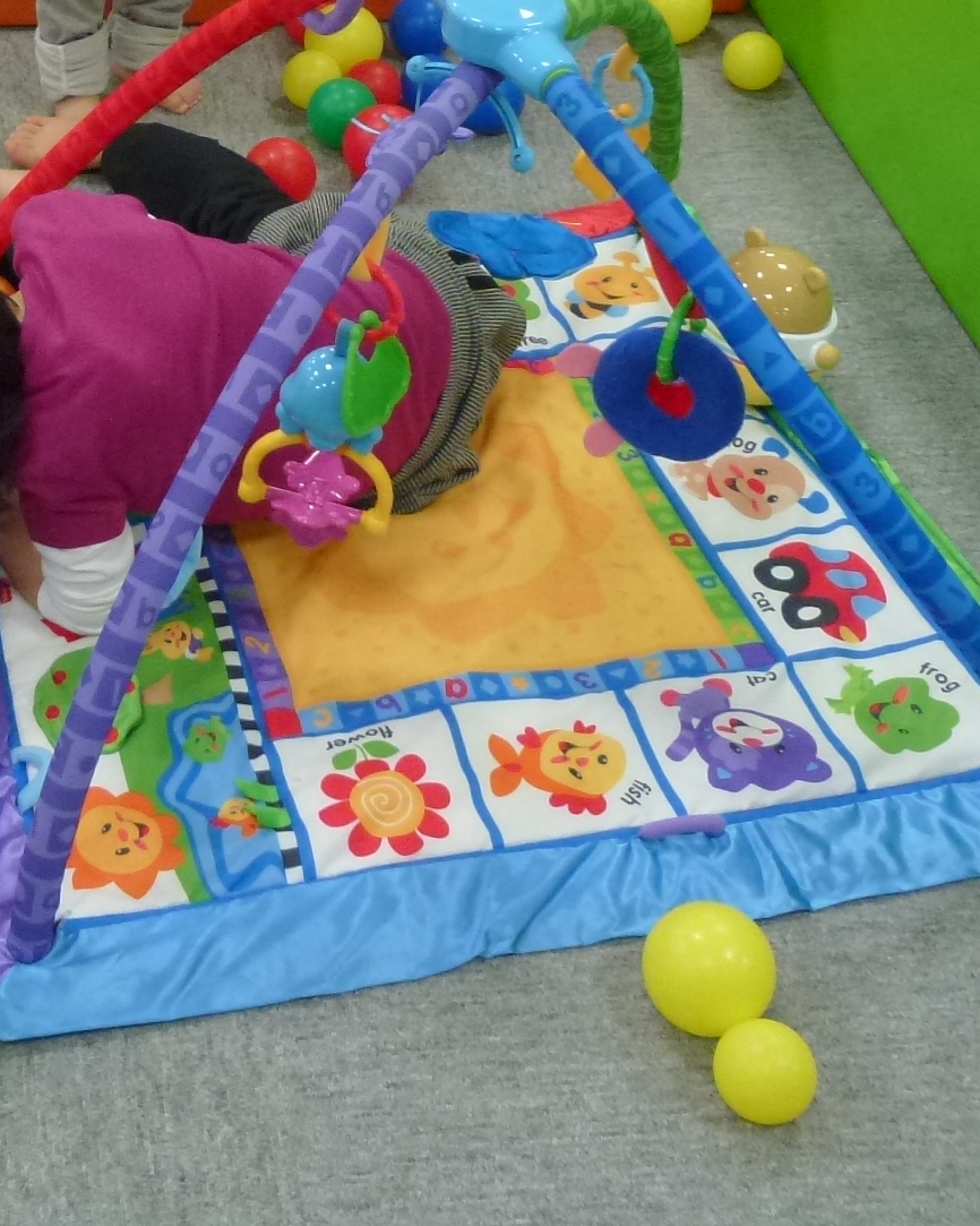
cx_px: 44
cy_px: 202
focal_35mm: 60
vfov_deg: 30.5
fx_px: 2176
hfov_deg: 24.4
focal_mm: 4.7
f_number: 3.4
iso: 320
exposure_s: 1/60
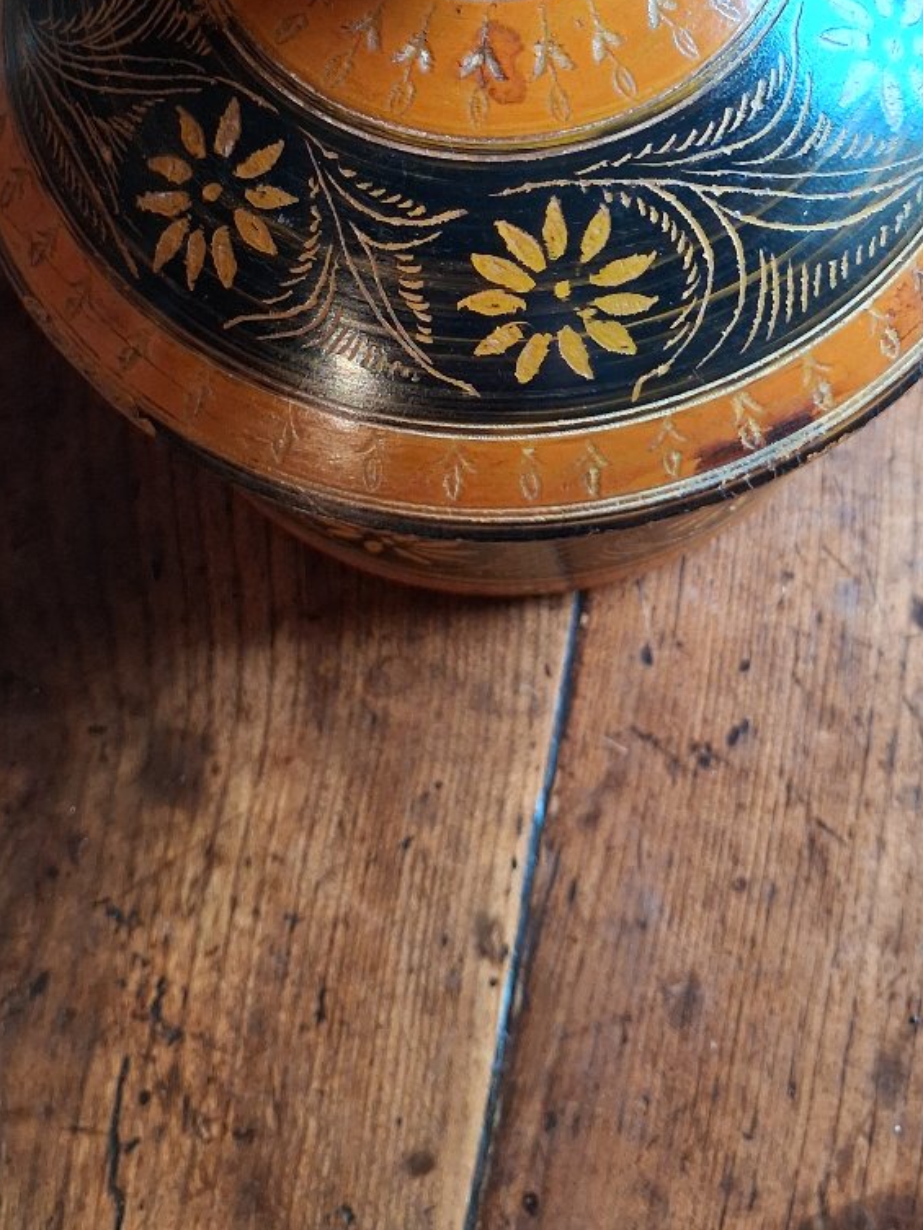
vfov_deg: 42.0
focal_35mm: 43
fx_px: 1528
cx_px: 511
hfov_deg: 33.6
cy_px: 252
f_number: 1.8
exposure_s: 1/100
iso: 250
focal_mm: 4
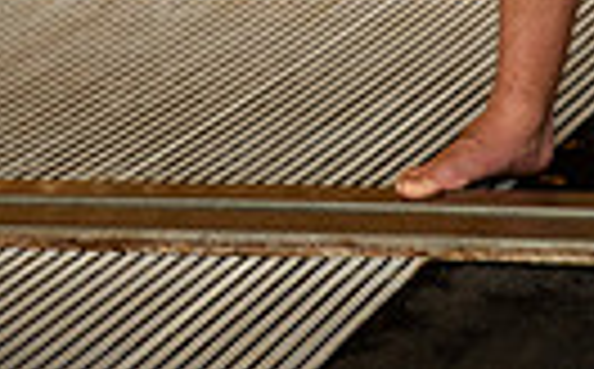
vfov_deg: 6.3
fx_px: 3151
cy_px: -639
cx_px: 657
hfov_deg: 10.6
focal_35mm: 195
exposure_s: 1/200
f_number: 5
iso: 800
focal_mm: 56
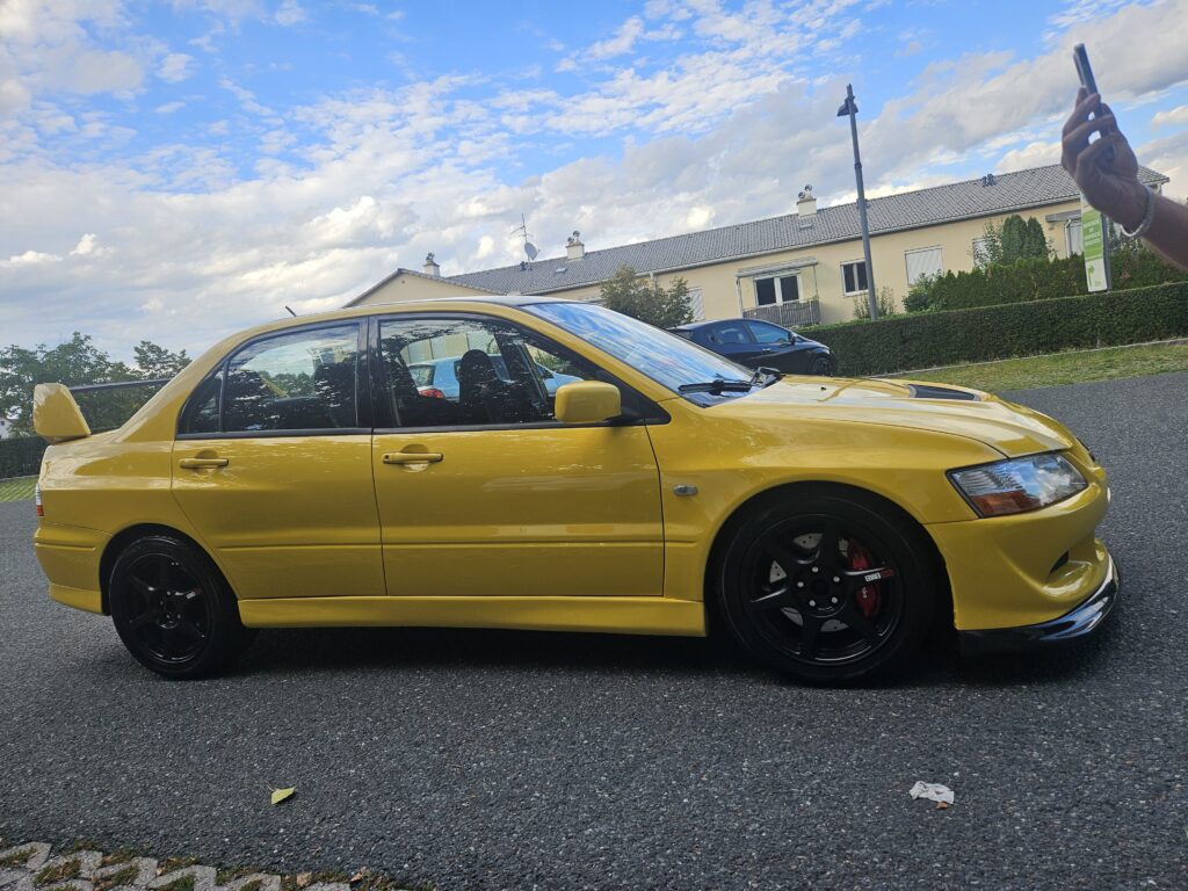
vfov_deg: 58.9
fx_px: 789
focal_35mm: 23
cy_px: 446
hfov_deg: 73.9
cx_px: 594
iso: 25
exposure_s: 1/574
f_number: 1.8
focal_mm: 5.4
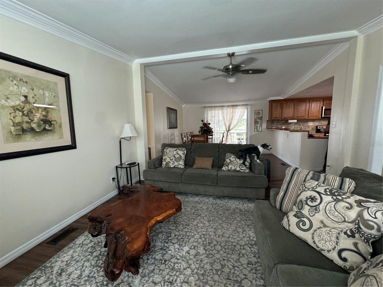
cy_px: 144
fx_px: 155
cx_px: 192
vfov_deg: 85.7
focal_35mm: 14
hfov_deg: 102.1
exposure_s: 1/60
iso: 500
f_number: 2.2
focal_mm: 2.22
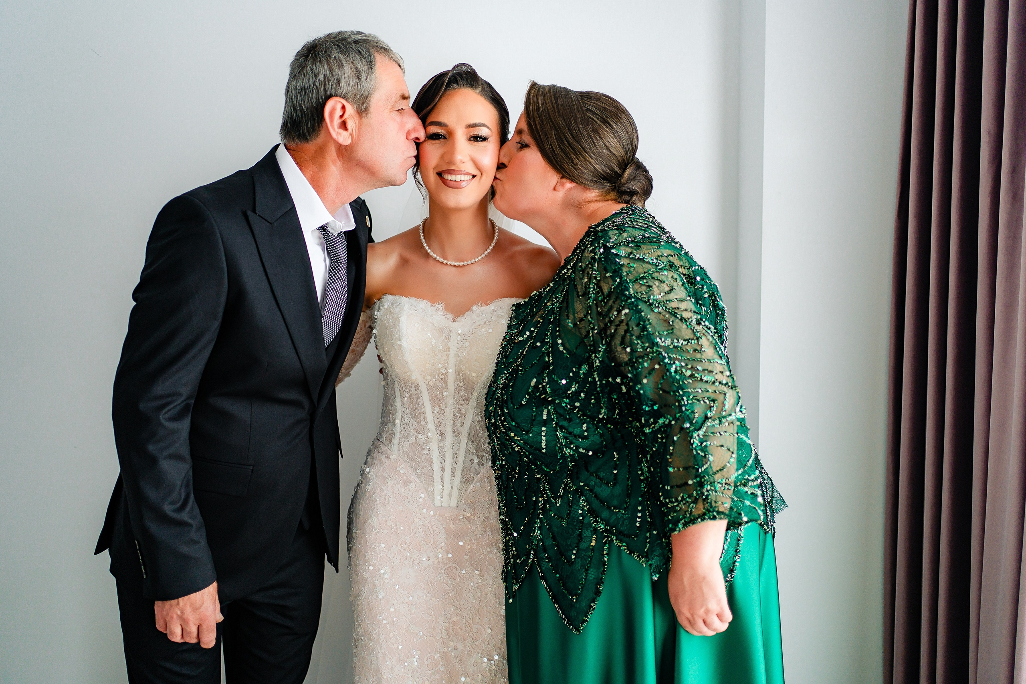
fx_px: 997
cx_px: 513
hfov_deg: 54.4
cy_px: 342
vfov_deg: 37.9
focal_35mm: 35
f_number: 1.8
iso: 500
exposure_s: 1/250
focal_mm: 35
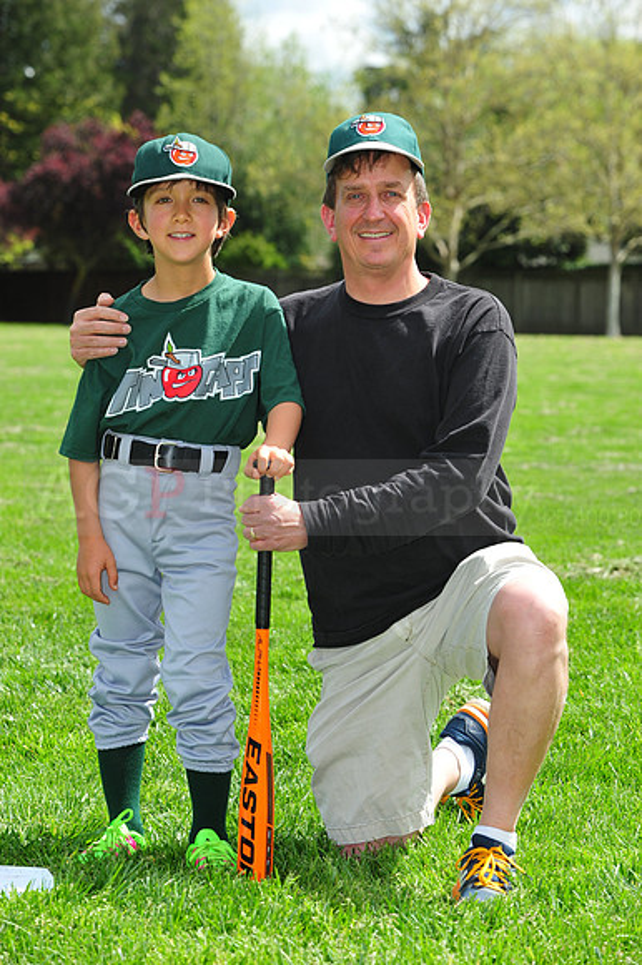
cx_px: 321
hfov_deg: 12.2
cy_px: 482
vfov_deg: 18.3
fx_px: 2999
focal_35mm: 112
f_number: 8
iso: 400
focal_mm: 112
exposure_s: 1/640
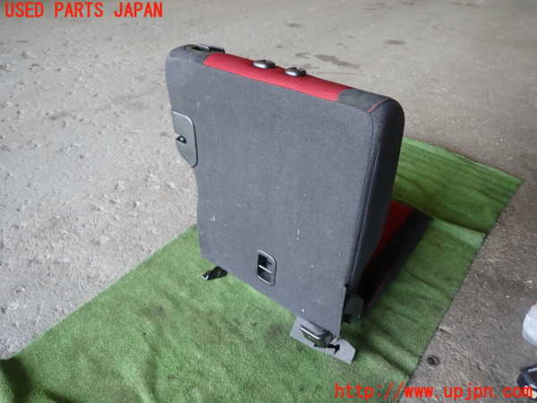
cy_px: 202
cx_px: 268
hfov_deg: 69.4
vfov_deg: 54.9
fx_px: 388
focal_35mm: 25
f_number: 2
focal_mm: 4.5
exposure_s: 1/60
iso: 160
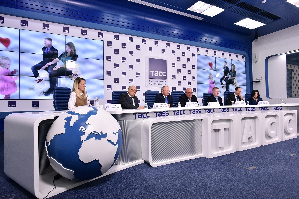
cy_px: 100
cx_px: 150
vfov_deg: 62.0
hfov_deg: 84.0
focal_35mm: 20
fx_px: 166
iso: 3200
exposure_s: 1/250
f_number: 5.6
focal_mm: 20
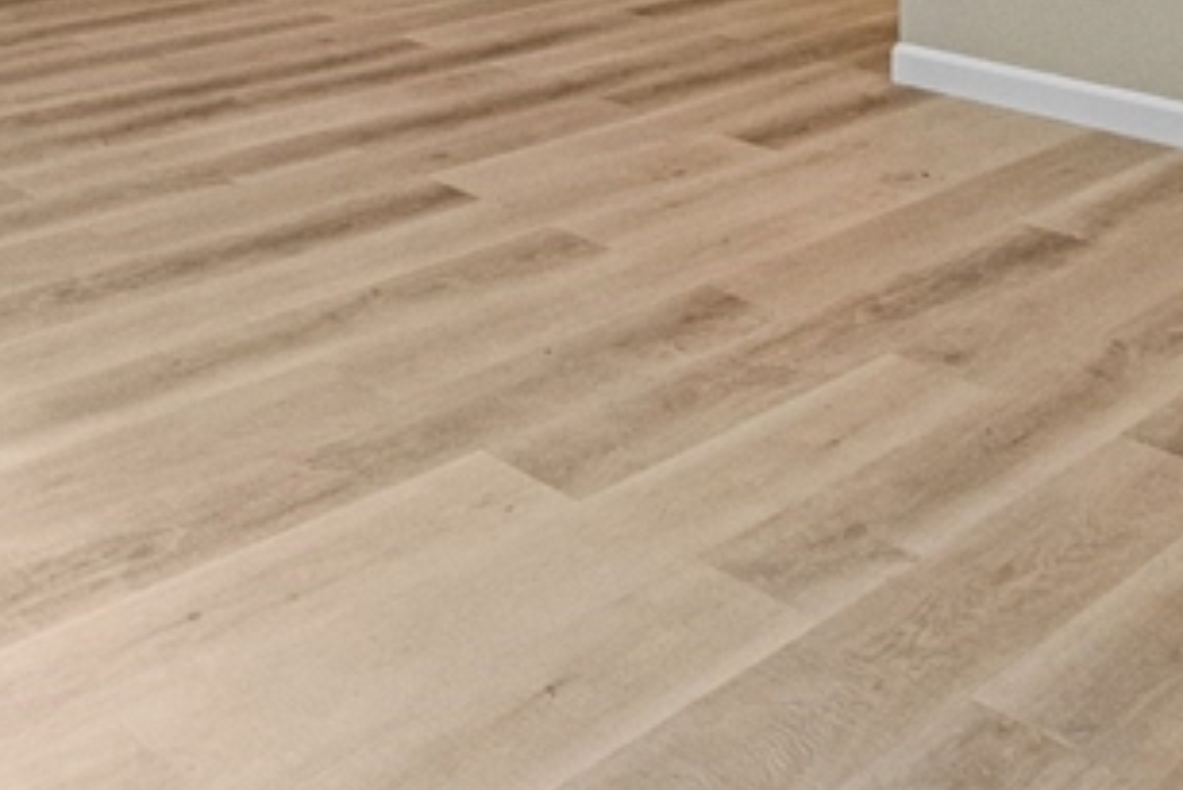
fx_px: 1644
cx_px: 590
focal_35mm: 50
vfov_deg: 22.3
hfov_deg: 39.6
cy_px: -391
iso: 640
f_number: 5
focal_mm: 10
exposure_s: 1/80
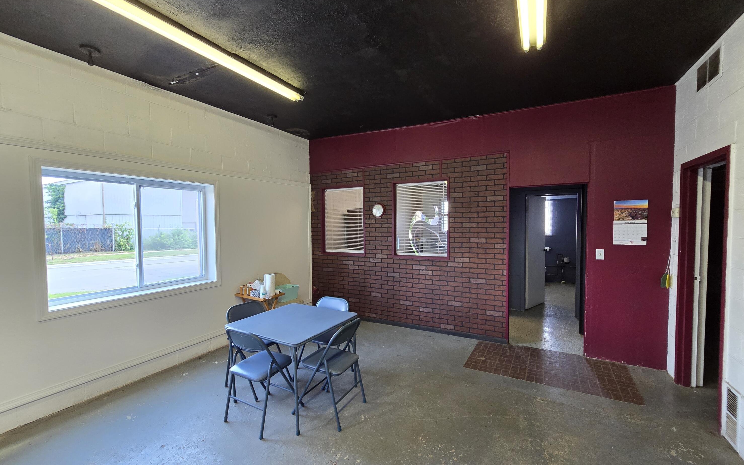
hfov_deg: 105.3
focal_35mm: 14
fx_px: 284
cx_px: 370
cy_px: 236
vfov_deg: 78.6
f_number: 2.2
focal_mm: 2.2
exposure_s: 1/60
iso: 320
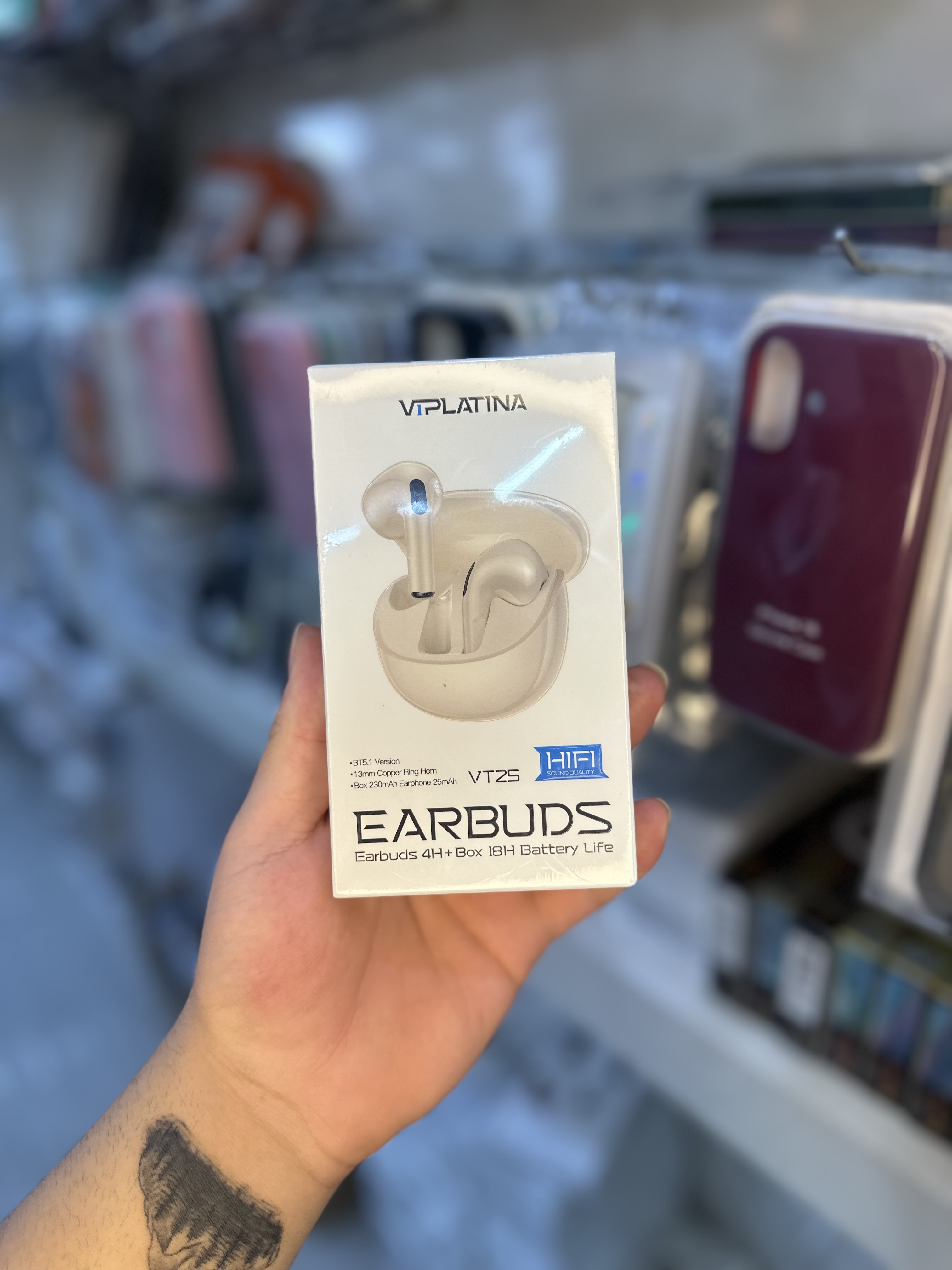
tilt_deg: -22.5
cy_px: 635
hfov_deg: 56.8
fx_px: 880
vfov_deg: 71.6
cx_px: 476
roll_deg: +1.6
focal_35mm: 24
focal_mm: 6.86
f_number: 1.78
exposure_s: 1/189
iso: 64
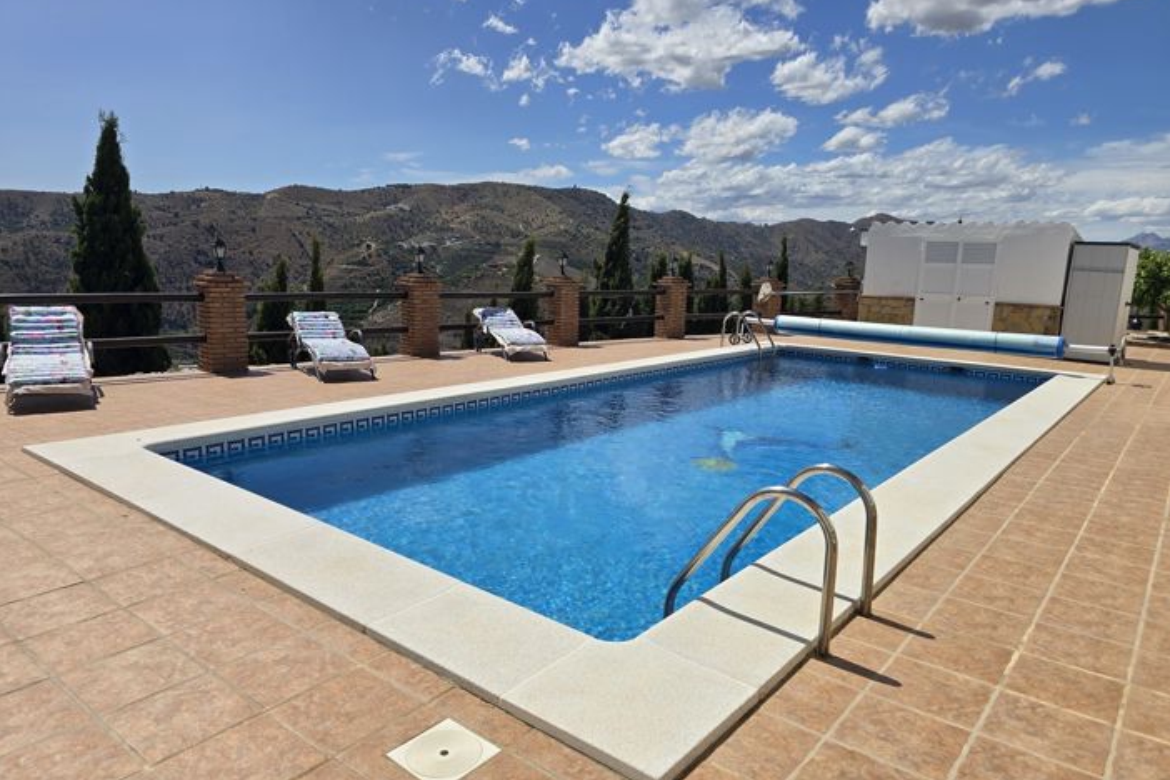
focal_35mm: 24
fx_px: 780
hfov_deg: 73.7
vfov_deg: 53.1
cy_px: 397
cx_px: 584
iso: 12
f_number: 1.7
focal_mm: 6.3
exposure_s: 1/1915
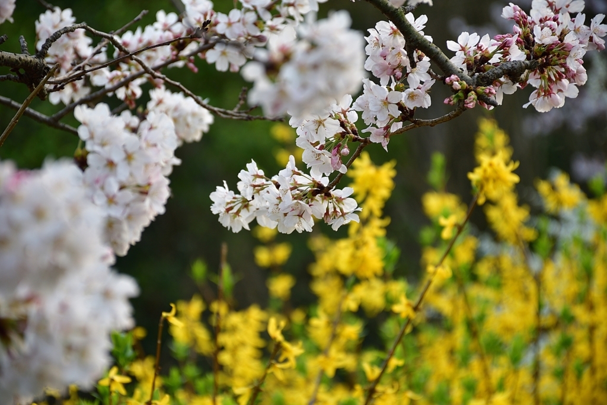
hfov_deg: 9.8
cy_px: 202
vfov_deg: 6.5
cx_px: 304
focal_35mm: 210
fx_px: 3541
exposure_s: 1/30
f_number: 5.6
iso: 110
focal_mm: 140
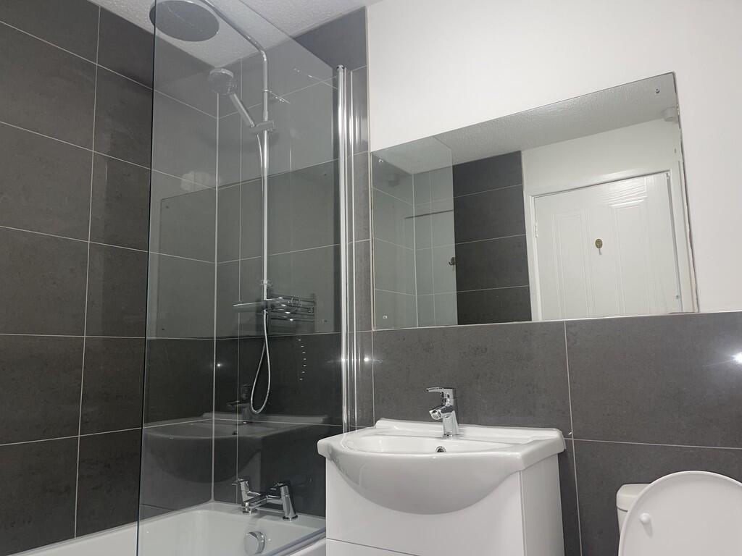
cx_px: 371
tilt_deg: +6.9
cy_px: 278
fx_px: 557
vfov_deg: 53.1
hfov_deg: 67.3
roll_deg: +1.1
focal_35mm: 26
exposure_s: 1/33
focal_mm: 5.1
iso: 50
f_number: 1.6
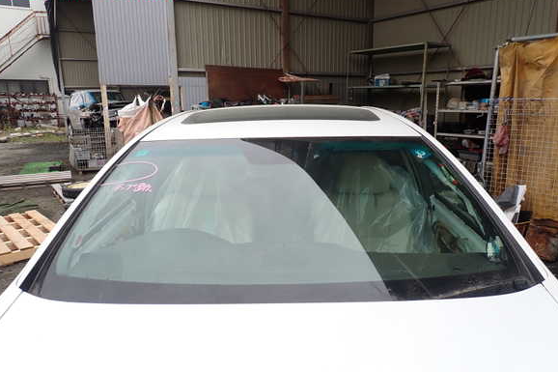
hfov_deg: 67.4
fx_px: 418
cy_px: 196
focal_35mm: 27
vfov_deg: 47.9
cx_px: 279
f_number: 2.8
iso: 100
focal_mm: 4.5
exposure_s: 1/320
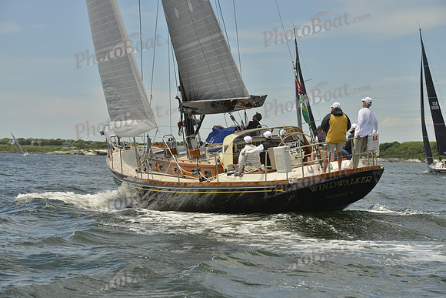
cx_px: 223
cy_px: 149
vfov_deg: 12.5
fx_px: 1363
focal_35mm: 110
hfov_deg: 18.6
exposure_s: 1/1600
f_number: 9
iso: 280
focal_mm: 110
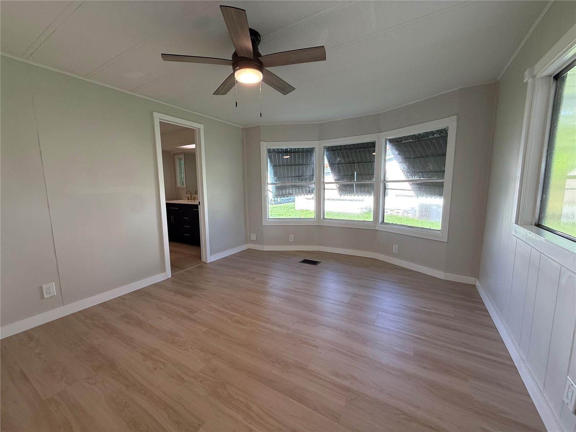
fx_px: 233
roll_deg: +0.2
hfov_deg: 102.1
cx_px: 288
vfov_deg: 85.7
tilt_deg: -7.0
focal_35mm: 14
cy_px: 216
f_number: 2.2
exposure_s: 1/99
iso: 100
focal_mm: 2.22
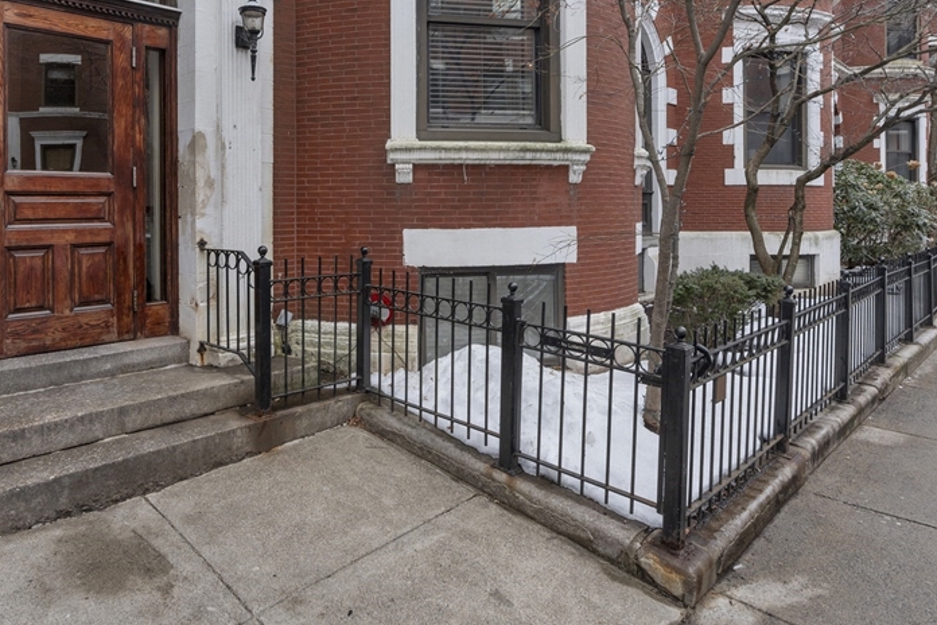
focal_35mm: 25
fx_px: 651
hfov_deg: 70.9
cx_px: 385
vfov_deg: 50.4
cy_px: 209
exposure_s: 1/160
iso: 320
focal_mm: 17
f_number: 9
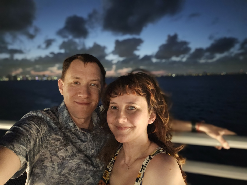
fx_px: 178
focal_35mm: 25
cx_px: 124
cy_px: 92
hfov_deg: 69.4
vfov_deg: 54.9
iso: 1250
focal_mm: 3.3
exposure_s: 1/15
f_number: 2.2
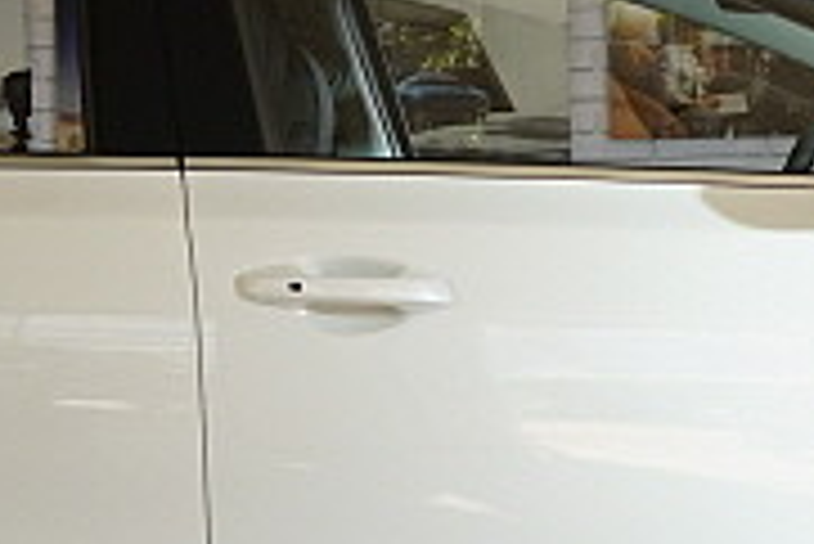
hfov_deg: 13.9
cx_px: 522
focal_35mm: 147
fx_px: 3326
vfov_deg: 9.4
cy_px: 290
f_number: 4
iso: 125
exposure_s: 1/60
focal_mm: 26
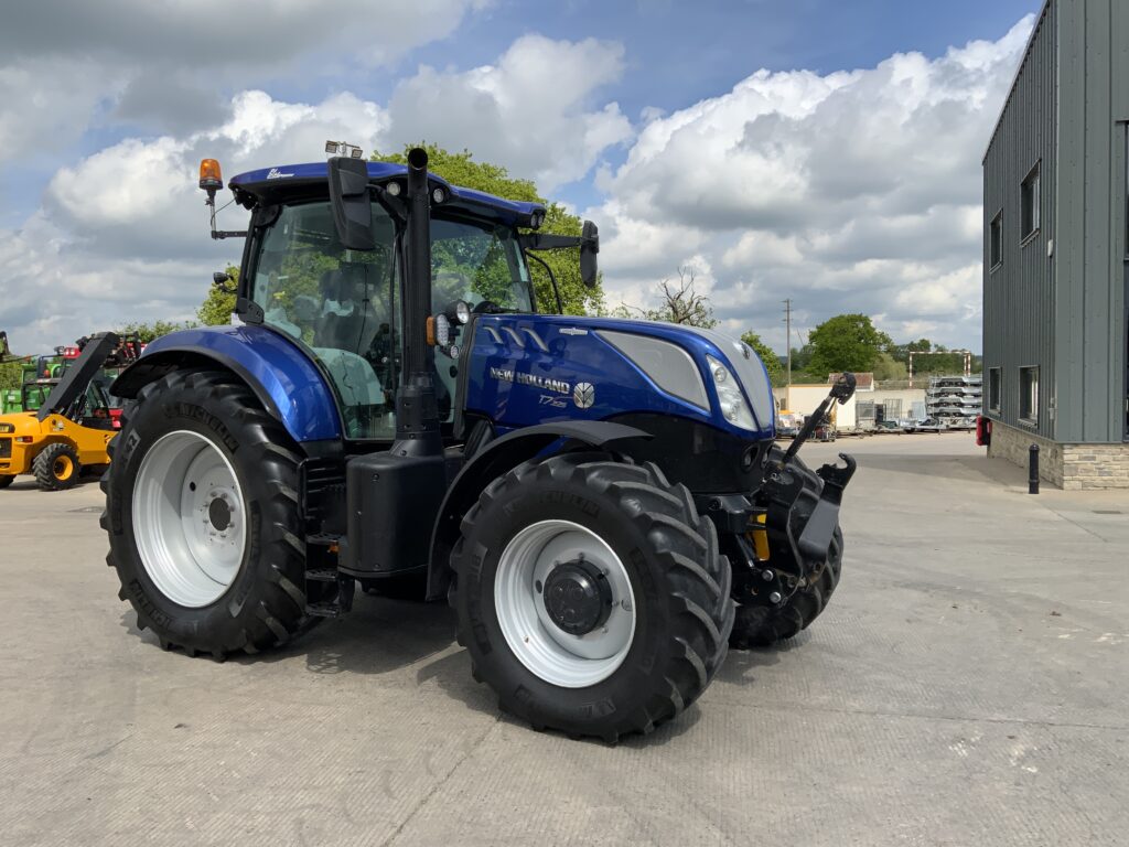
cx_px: 564
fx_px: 946
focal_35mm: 29
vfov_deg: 48.2
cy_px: 424
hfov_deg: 61.7
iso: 16
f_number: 1.8
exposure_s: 1/2320
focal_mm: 3
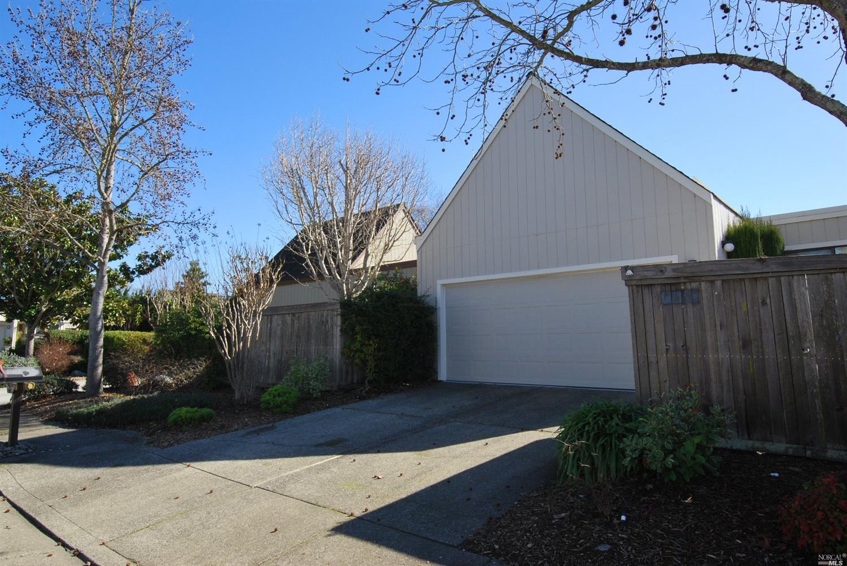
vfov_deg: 56.2
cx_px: 424
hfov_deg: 77.3
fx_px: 530
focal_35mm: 22
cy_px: 283
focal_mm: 15
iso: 200
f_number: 9
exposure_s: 1/160
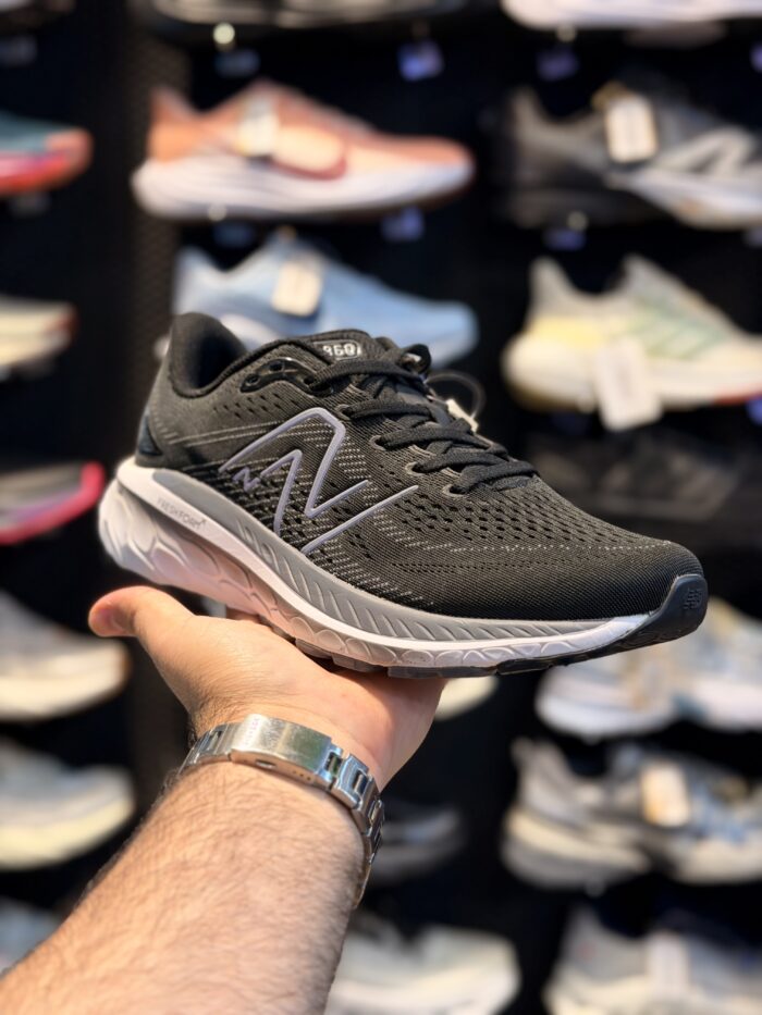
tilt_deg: -9.0
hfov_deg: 30.3
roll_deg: +1.2
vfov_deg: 39.7
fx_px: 1409
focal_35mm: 48
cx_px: 381
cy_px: 508
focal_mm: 6.76
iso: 64
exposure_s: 1/100
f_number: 1.78
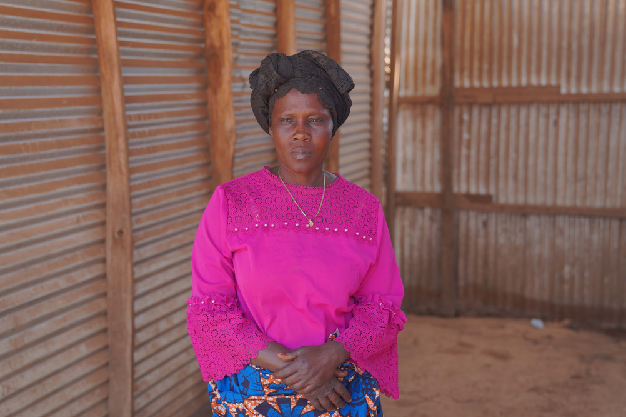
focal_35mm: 47
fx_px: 817
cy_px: 208
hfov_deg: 41.9
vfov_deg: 28.6
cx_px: 310
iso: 250
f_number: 2.8
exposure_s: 1/320
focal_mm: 46
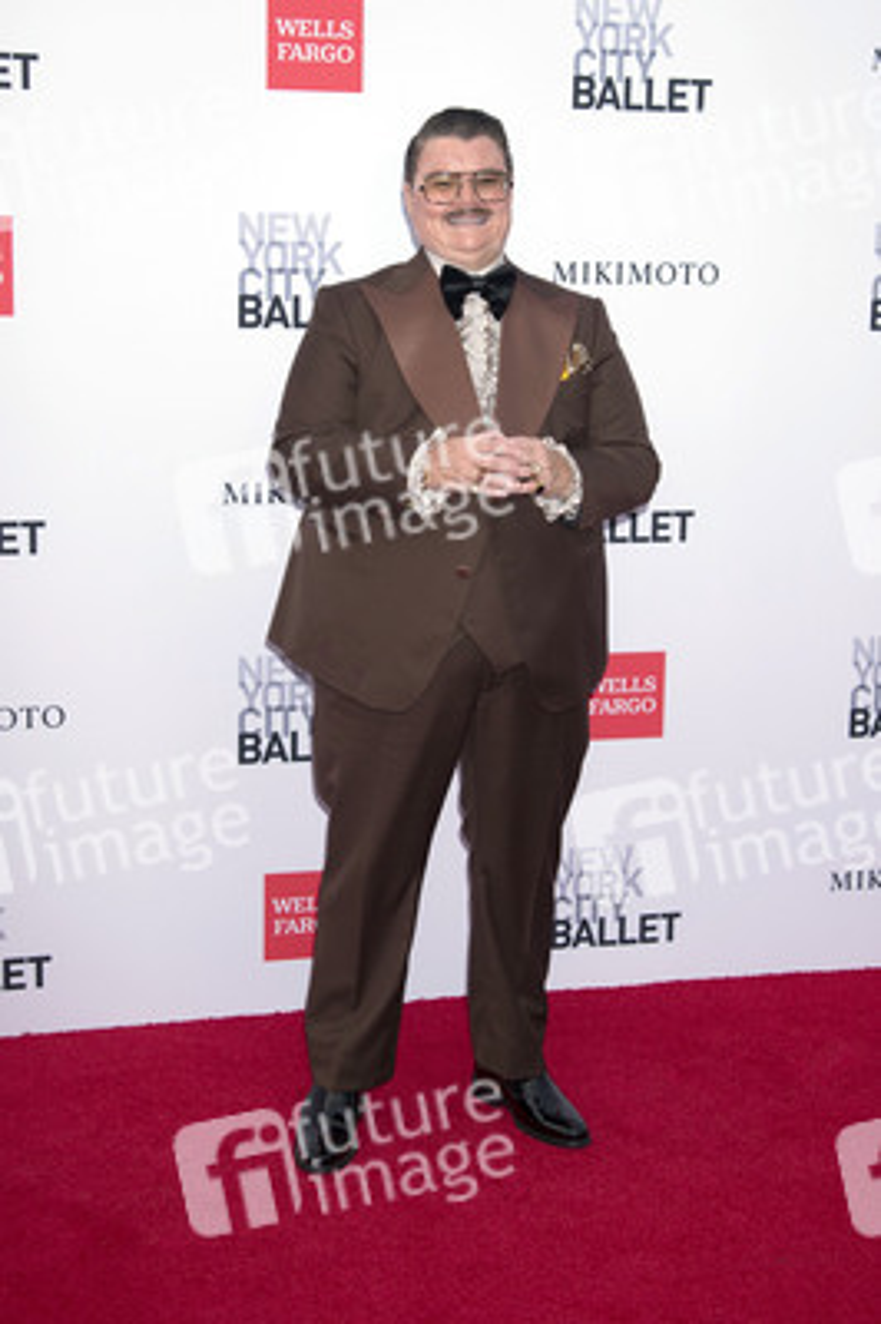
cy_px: 662
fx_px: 1618
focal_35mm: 44
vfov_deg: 44.5
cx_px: 440
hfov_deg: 30.5
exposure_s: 1/200
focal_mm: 44
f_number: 5.6
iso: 500
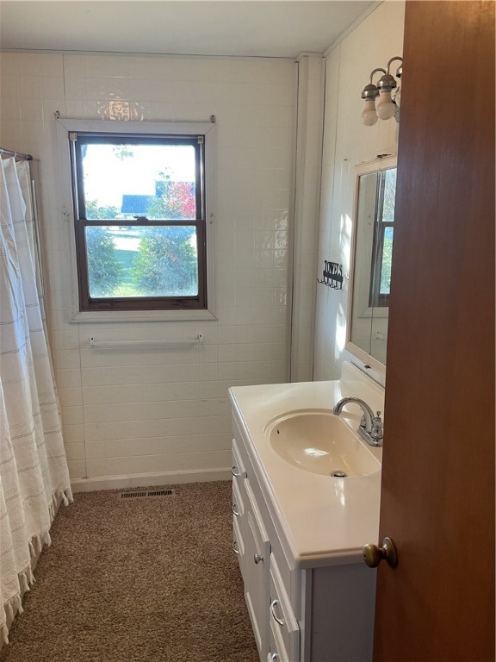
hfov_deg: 48.2
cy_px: 331
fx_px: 554
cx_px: 248
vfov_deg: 61.7
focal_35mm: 29
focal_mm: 3
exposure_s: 1/60
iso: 40
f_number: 1.8
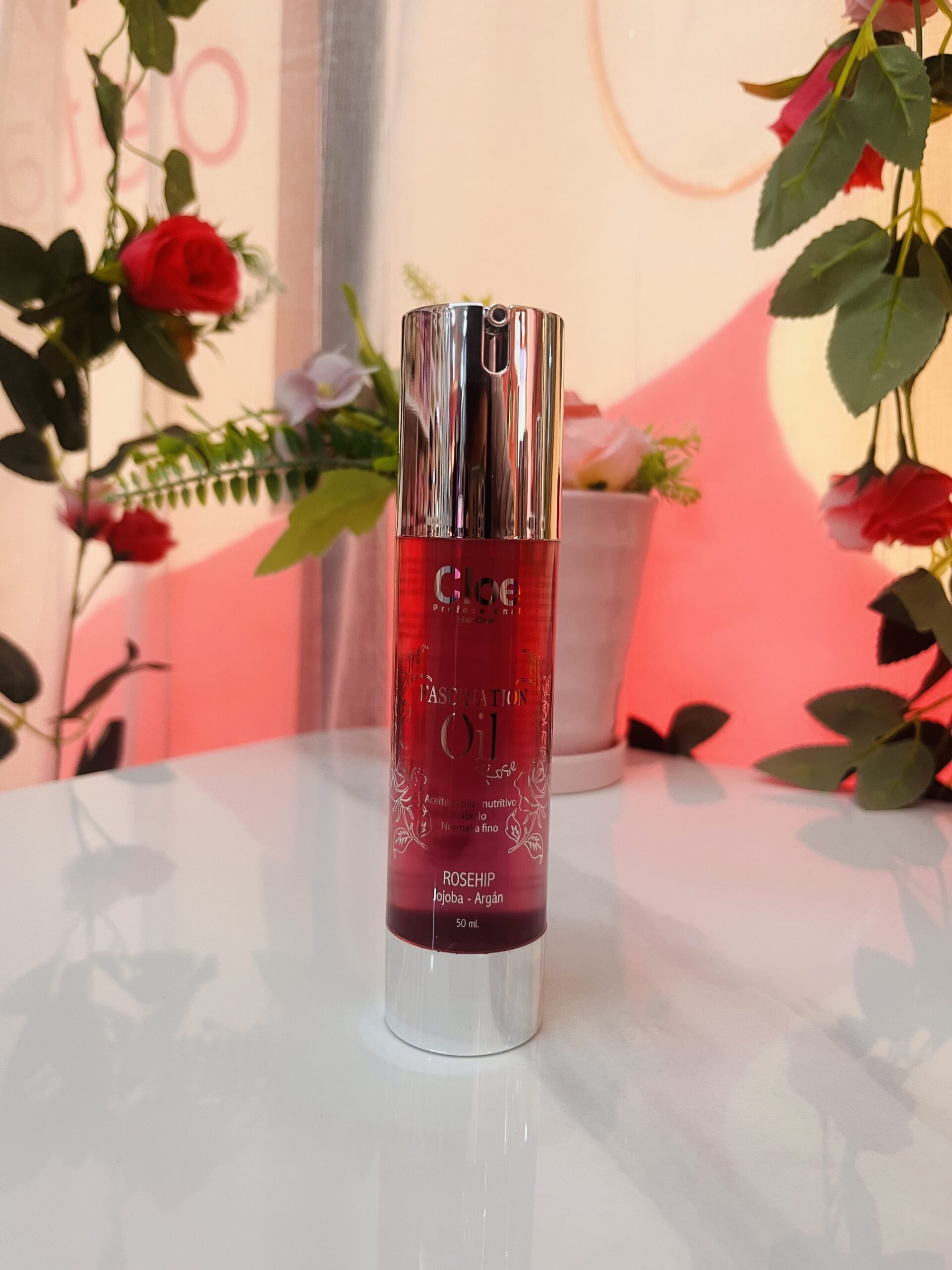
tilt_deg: -4.8
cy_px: 635
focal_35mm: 26
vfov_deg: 67.3
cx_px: 476
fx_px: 953
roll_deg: -0.4
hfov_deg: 53.1
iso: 125
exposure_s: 1/74
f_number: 1.6
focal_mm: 5.1
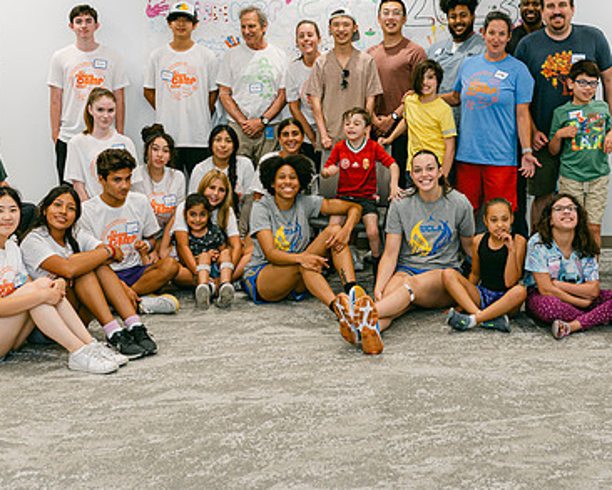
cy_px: 196
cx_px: 343
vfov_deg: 29.1
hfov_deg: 35.9
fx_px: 942
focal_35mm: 52
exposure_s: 1/60
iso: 400
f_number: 5.6
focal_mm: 35
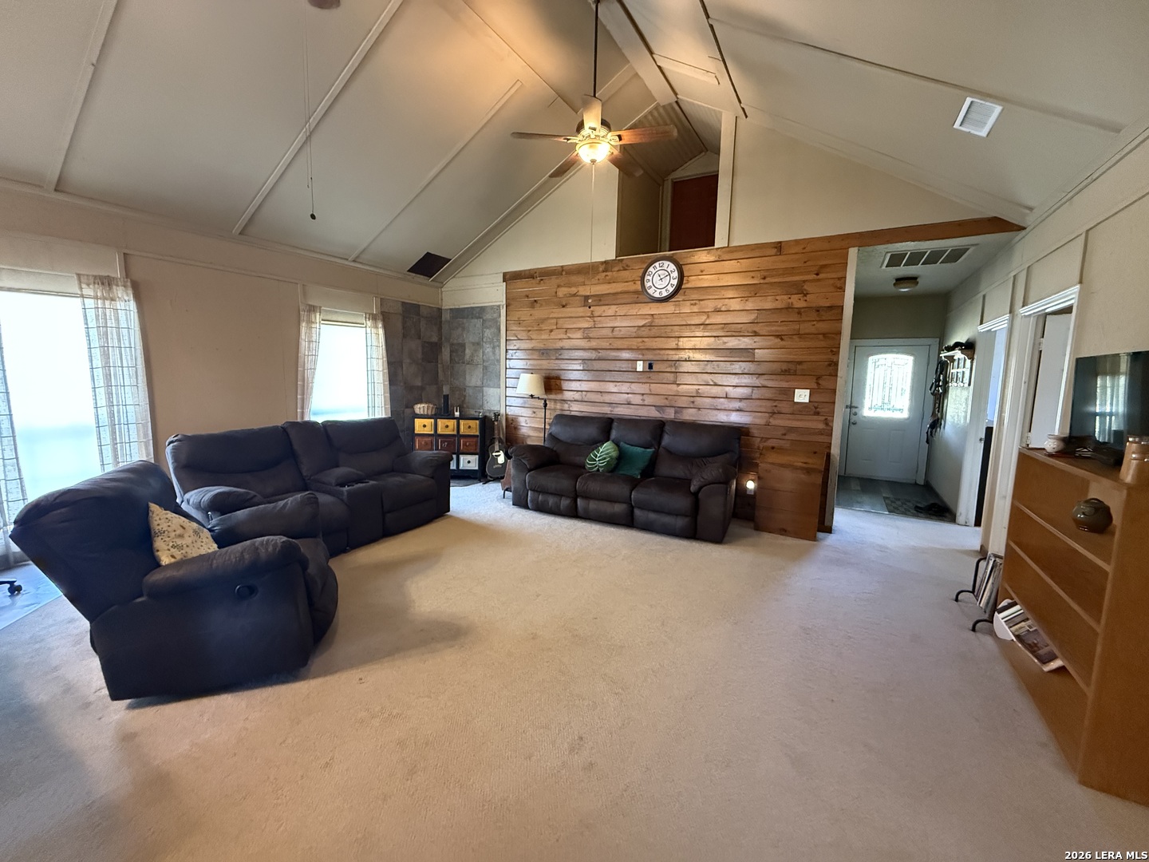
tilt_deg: -6.4
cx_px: 574
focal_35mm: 14
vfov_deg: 85.7
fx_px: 465
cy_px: 431
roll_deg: -1.1
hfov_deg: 102.1
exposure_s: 1/60
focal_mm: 2.22
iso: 1000
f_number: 2.2
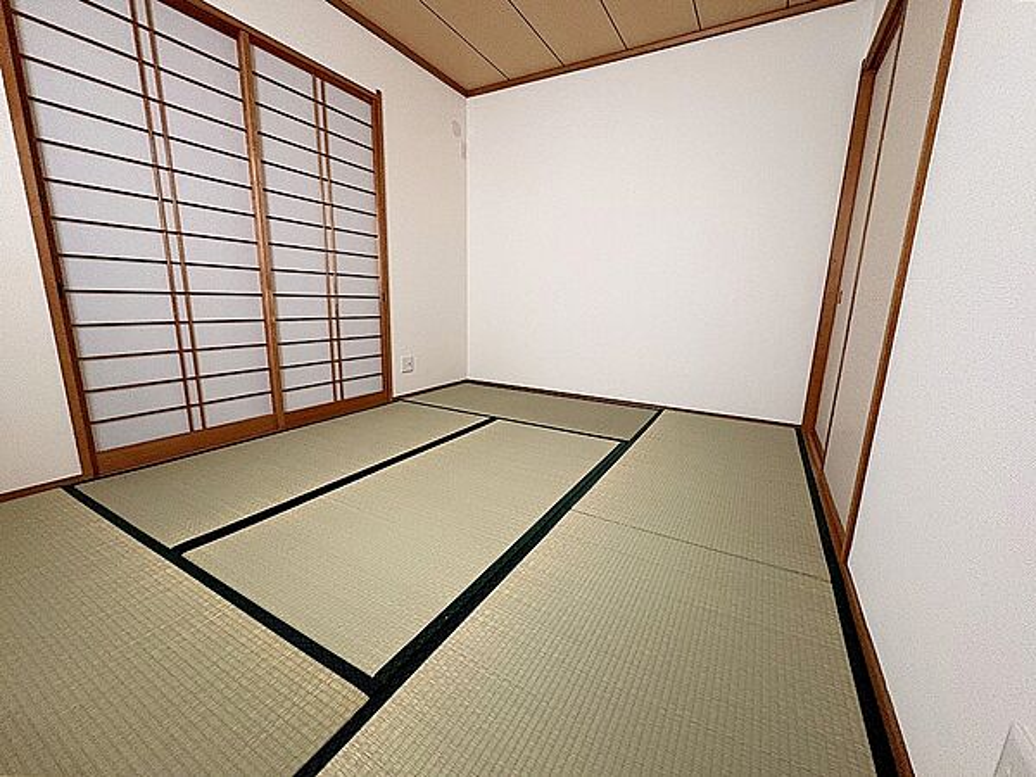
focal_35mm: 14
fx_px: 419
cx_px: 518
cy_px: 388
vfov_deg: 85.7
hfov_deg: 102.1
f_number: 2.2
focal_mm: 2.22
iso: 640
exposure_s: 1/50
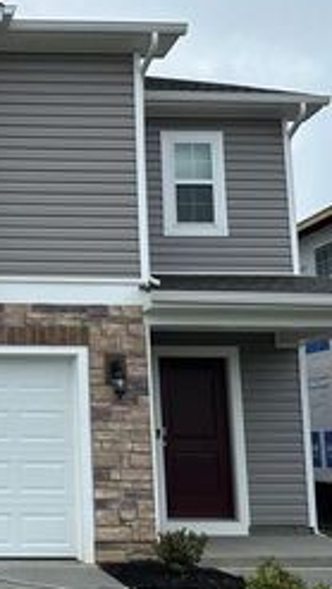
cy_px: 302
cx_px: -64
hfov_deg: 21.1
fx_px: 829
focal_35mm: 53
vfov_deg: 39.2
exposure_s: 1/3058
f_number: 1.78
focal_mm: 6.86
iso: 80
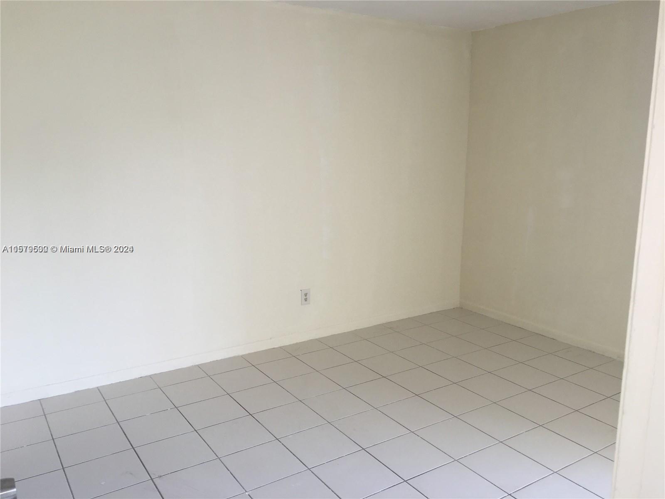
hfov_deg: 61.7
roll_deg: -1.4
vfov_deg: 48.2
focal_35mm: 29
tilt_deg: -10.0
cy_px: 250
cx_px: 332
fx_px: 557
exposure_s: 1/30
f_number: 2.2
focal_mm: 4.15
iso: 32
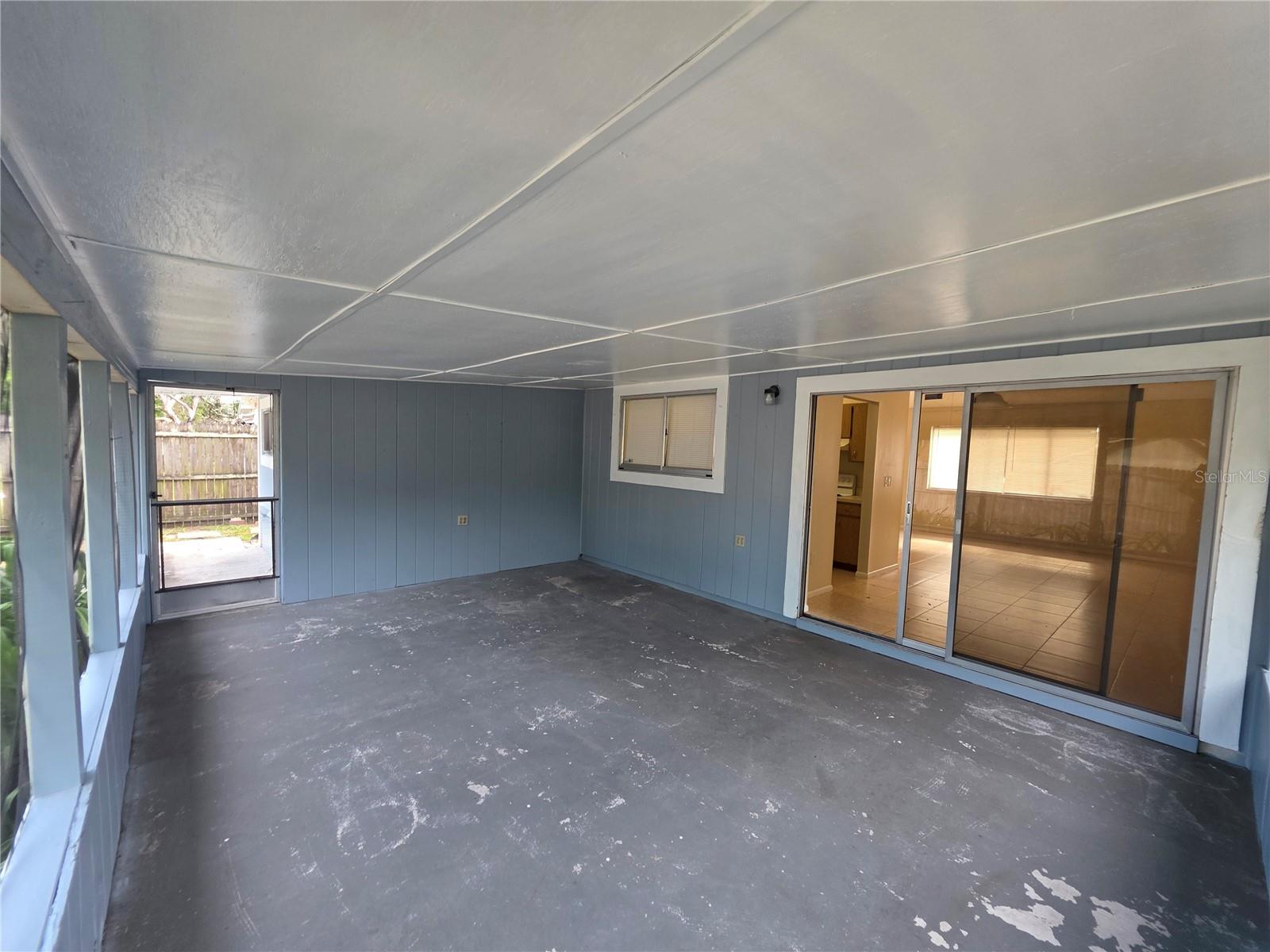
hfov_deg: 106.2
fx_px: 477
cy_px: 476
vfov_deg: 89.9
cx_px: 635
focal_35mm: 13
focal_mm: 2.2
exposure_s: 1/120
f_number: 1.9
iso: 100
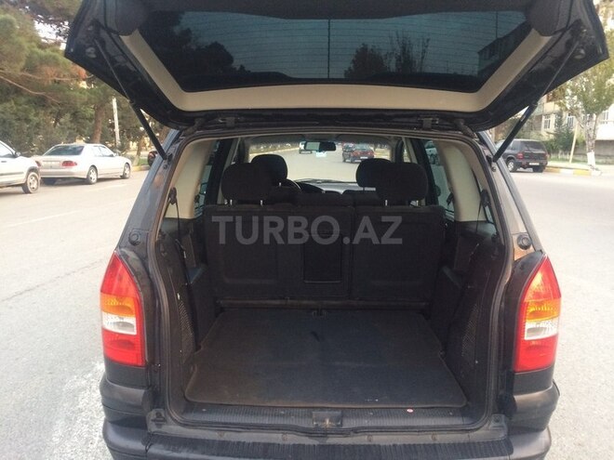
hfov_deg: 61.7
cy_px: 230
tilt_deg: -8.6
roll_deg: +1.7
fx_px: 514
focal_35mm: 29
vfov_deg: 48.2
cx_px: 307
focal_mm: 4.15
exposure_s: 1/33
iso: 160
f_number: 2.2
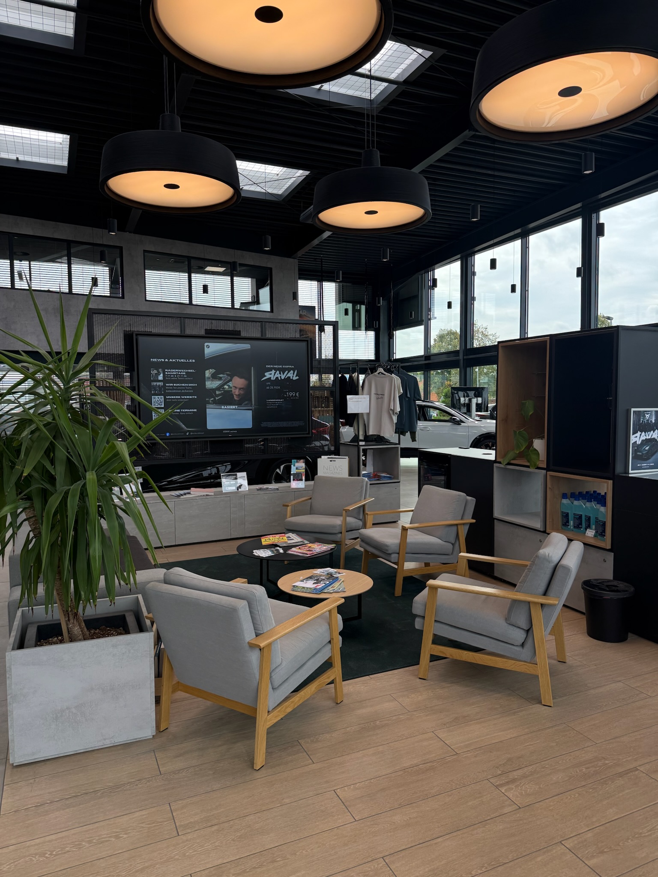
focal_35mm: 24
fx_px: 608
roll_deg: +0.4
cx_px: 329
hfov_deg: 56.8
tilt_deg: -4.5
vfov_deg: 71.6
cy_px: 438
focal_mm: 6.76
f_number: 1.78
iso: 100
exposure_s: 1/772
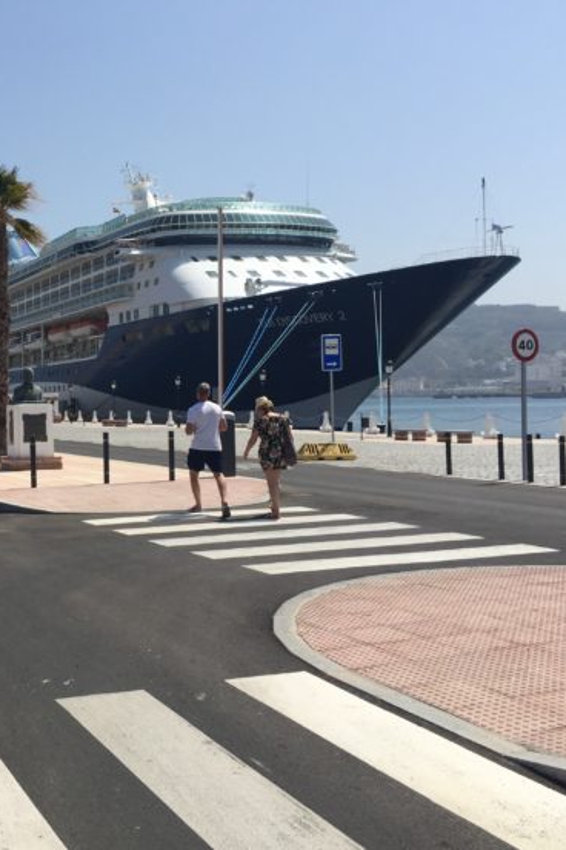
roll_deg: -0.5
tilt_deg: -1.3
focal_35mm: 41
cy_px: 421
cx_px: 28
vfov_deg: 47.4
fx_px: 967
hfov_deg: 30.7
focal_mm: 4.15
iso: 32
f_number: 2.2
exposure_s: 1/3300
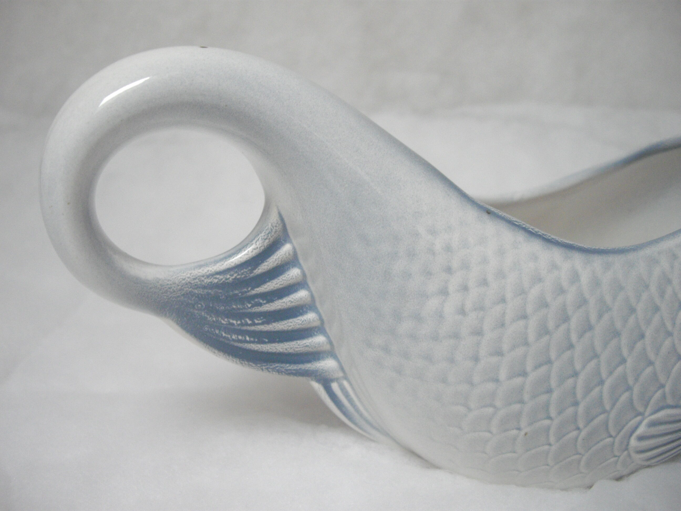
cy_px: 256
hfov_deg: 49.0
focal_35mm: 38
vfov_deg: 37.7
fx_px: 748
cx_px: 340
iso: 400
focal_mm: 7.9
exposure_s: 1/30
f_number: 2.8
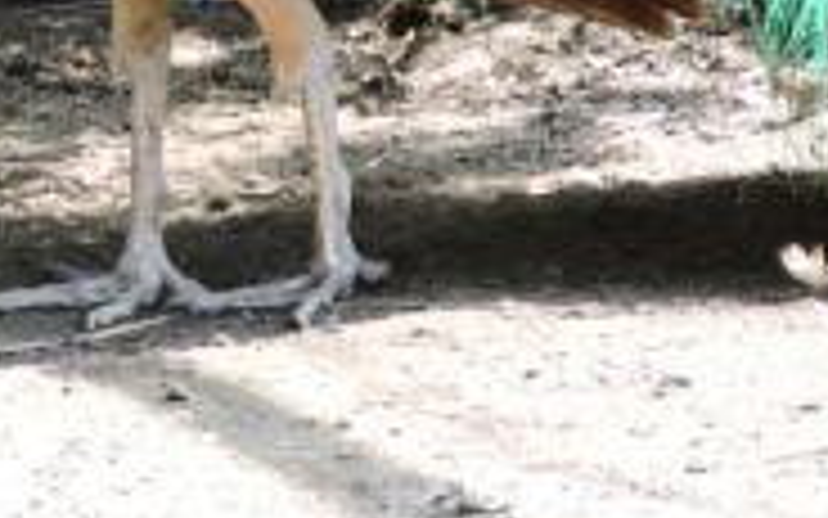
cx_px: -122
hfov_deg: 3.0
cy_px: -153
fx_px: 15706
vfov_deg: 1.9
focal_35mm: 696
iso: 360
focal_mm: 48.4
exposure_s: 1/125
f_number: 5.5
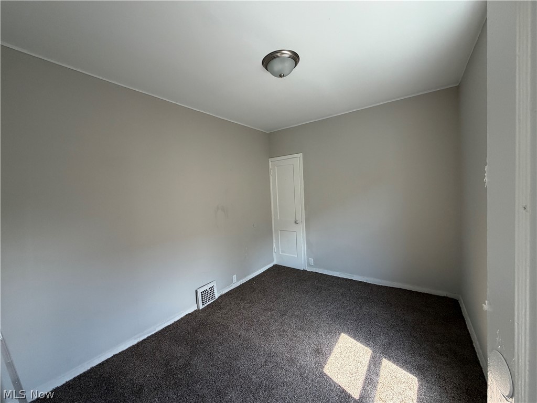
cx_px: 268
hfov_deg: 102.1
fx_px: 217
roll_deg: +3.3
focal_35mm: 14
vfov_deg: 85.7
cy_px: 202
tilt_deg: -2.8
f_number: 2.2
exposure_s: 1/121
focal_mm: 2.22
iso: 200
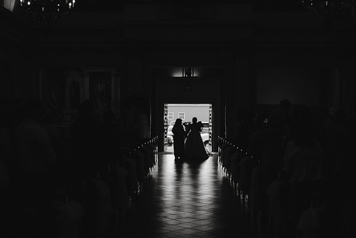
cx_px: 175
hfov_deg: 37.4
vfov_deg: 25.4
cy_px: 116
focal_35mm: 53
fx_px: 526
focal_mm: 50
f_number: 6.3
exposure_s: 1/800
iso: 1600
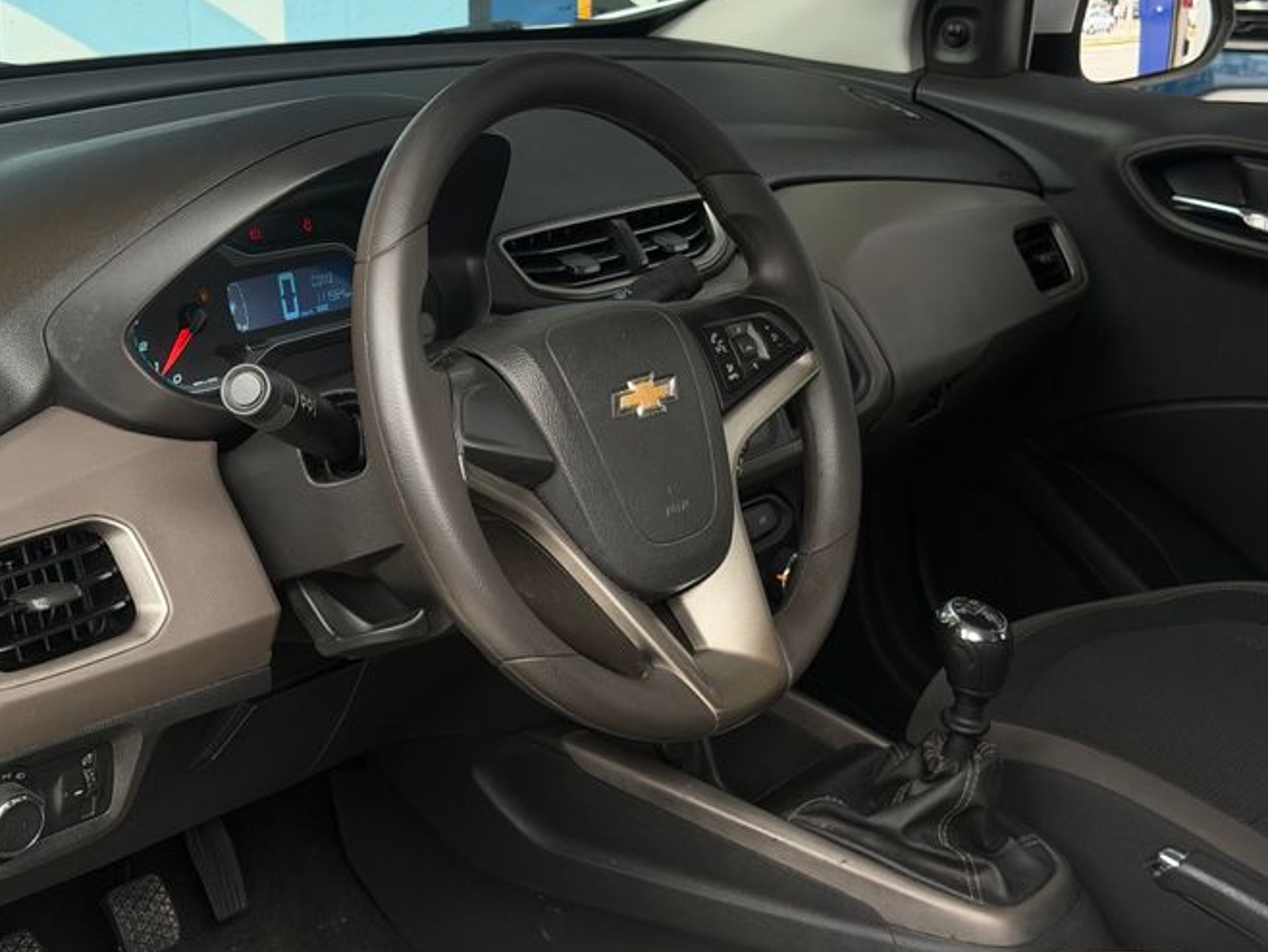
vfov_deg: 26.1
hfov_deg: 34.3
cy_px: 436
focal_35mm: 56
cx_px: 636
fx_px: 2052
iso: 80
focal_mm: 6.76
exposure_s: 1/267
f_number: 1.78
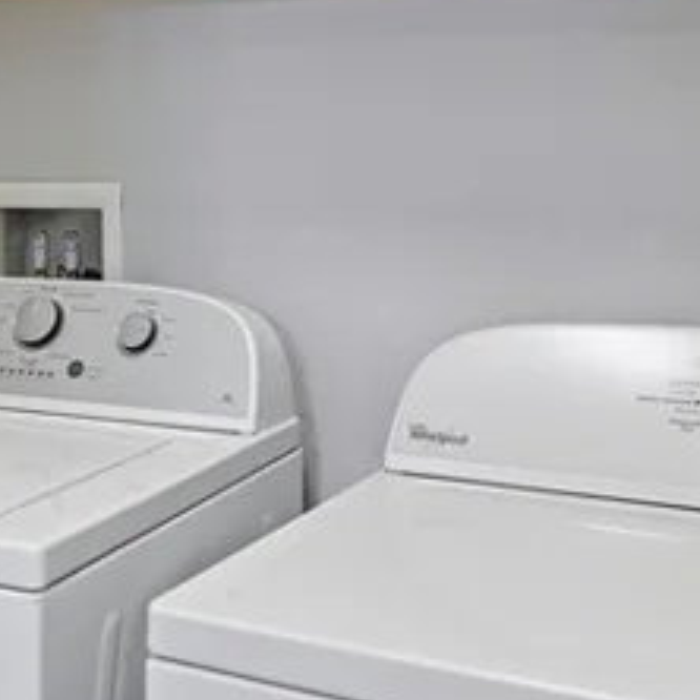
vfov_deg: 30.5
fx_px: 1258
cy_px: 172
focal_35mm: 55
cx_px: 126
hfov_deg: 30.2
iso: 800
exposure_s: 1/100
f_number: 9
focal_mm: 14
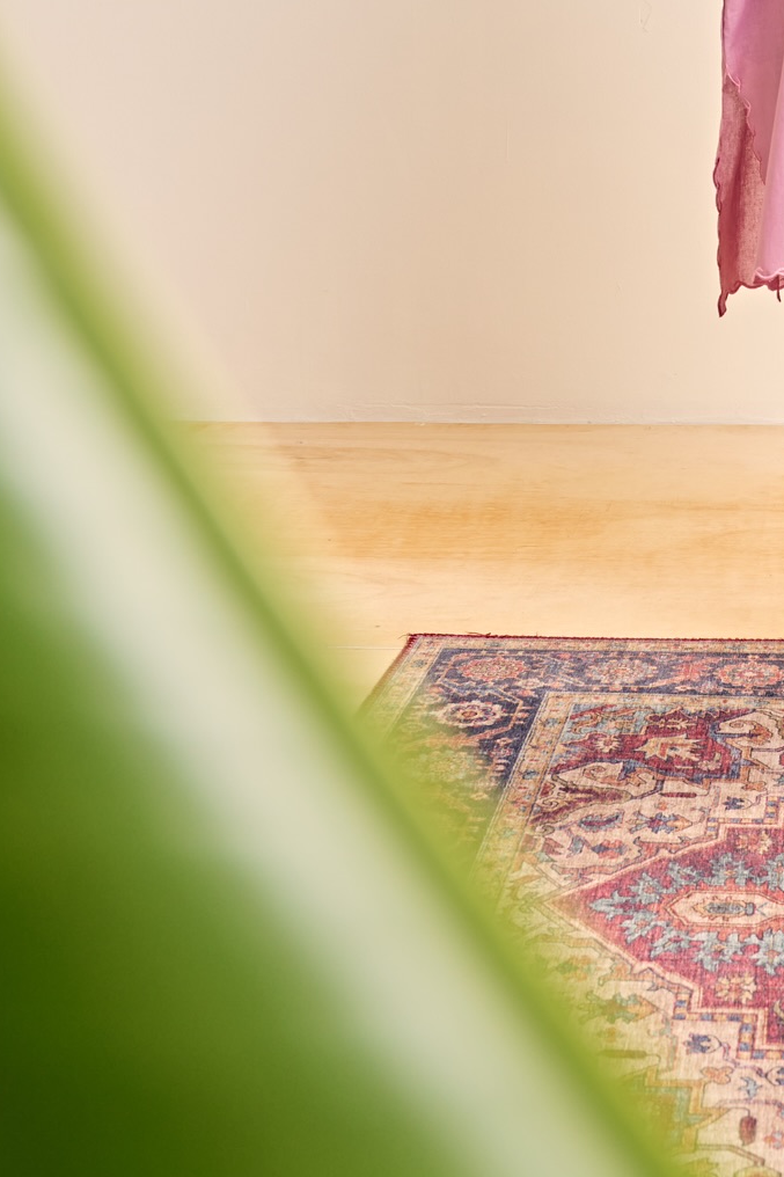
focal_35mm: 68
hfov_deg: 19.2
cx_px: 837
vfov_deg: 28.3
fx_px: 2229
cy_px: 92
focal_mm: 30.1
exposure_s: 1/200
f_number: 6.3
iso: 250
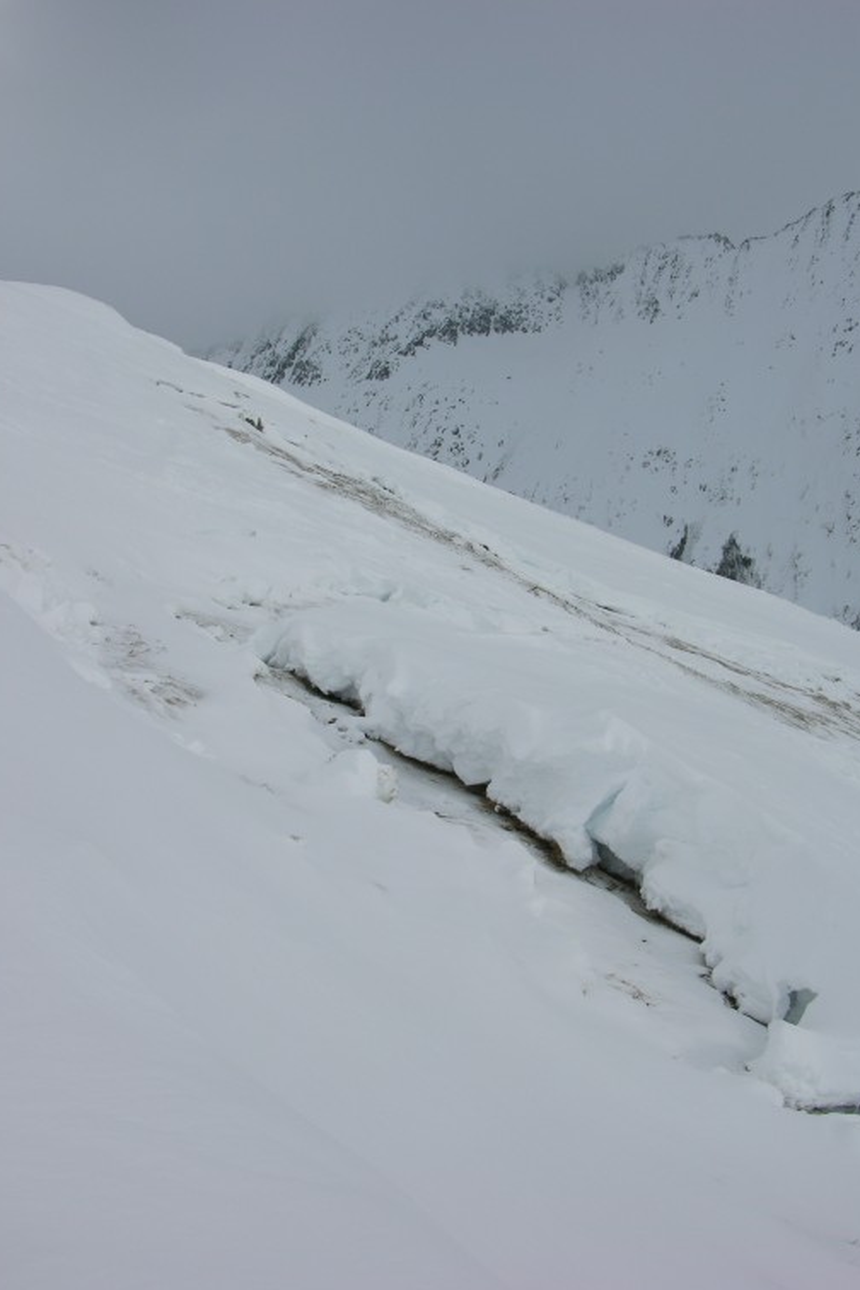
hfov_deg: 35.9
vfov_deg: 51.9
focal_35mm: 37
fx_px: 1326
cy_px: 652
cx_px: 471
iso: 50
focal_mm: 8.9
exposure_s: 1/297
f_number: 7.1
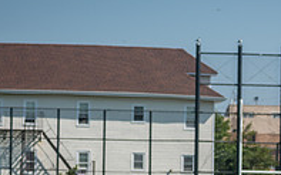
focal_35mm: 300
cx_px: 235
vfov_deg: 4.4
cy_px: 257
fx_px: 2297
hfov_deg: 7.0
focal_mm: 100
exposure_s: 1/1250
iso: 100
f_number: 4
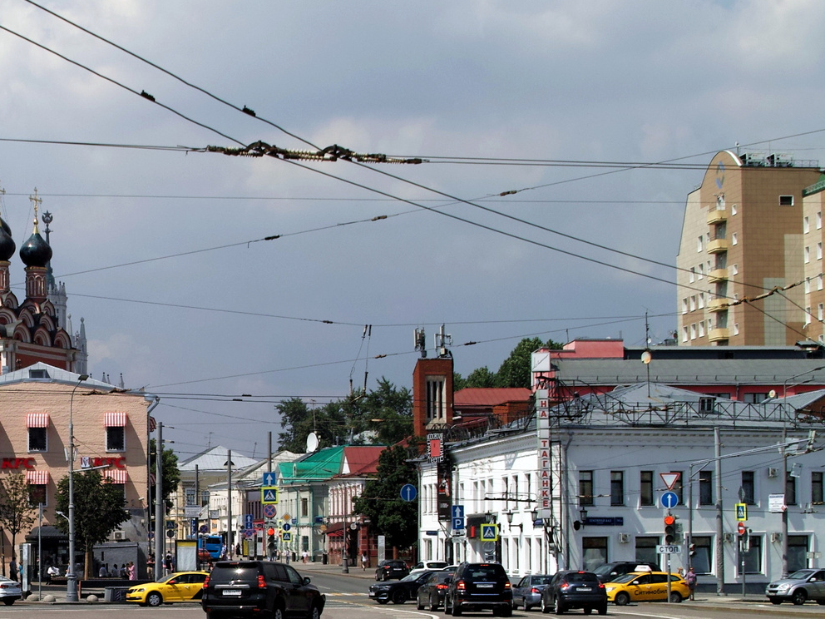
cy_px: 497
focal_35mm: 82
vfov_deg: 17.8
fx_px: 1954
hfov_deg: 23.3
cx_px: 118
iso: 100
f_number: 11
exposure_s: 1/250
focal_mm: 28
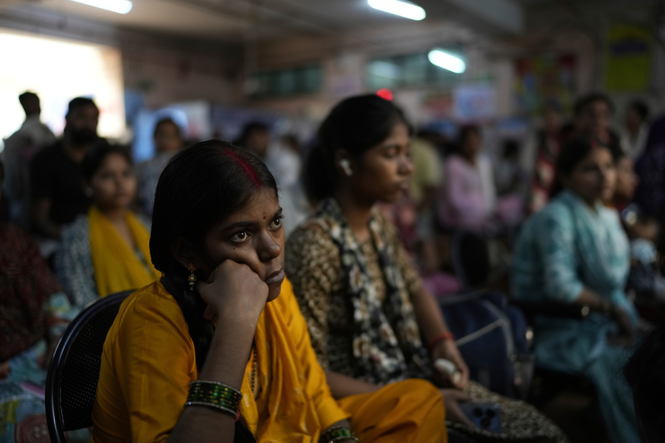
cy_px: 222
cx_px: 332
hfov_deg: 54.4
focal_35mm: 35
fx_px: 646
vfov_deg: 37.9
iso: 1000
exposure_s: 1/400
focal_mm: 35
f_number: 1.4
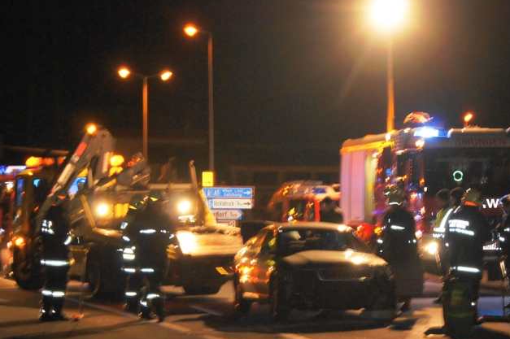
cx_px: 317
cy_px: 238
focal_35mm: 120
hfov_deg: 17.1
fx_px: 1699
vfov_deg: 11.4
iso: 800
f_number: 5
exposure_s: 1/13
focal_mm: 50
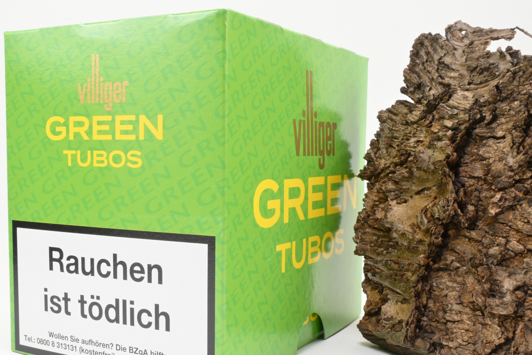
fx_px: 674
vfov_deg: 29.4
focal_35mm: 46
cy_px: 210
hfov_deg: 42.9
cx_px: 218
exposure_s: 1/15
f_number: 22
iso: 640
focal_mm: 25
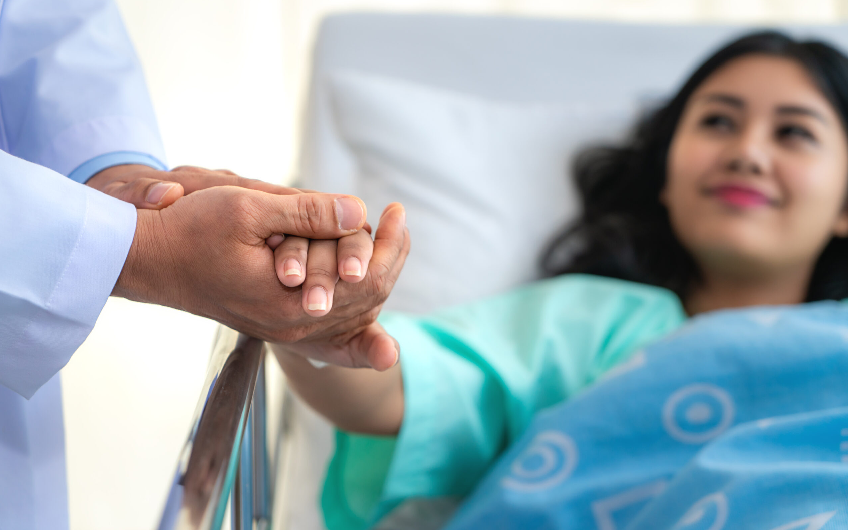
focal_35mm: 72
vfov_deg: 18.1
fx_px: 1664
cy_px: 246
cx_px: 424
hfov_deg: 28.6
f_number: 4
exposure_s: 1/80
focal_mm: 70
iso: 400
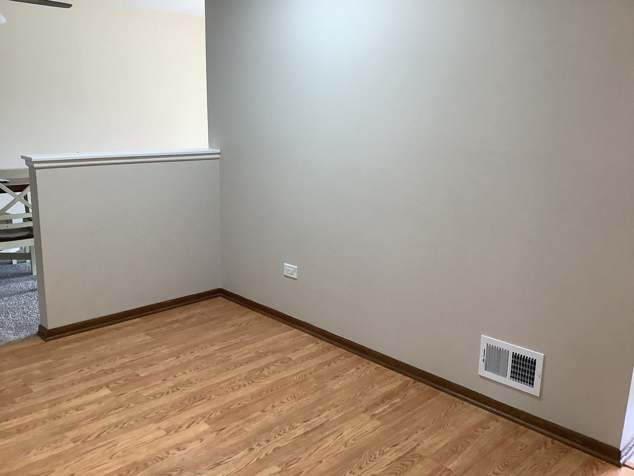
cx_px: 317
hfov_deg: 58.4
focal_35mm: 31
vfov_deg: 45.4
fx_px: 568
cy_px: 238
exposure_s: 1/60
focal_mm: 3.3
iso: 100
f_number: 2.4
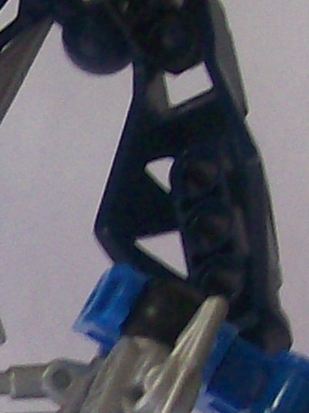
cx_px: -336
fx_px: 2955
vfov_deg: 7.9
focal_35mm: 248
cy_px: 444
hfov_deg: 5.8
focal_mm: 6
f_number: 2.7
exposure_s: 1/32
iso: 95
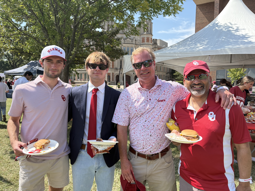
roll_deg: +0.5
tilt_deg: -3.3
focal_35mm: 26
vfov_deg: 53.1
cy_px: 96
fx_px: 192
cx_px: 128
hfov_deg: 67.3
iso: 64
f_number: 1.6
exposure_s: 1/2012
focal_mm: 5.96
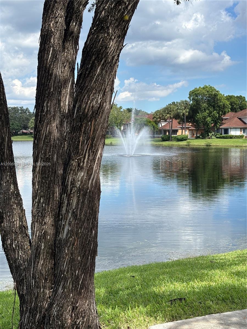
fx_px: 495
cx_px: 124
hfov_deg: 28.0
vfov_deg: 36.8
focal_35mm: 52
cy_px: 164
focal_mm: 5.96
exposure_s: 1/2151
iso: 40
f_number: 1.6
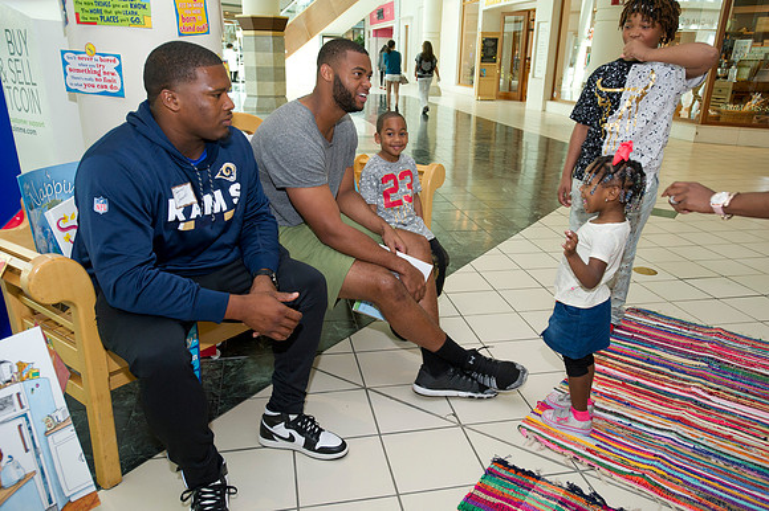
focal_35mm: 26
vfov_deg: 49.5
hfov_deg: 69.4
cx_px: 384
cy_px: 256
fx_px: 555
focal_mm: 26
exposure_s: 1/400
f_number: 4.5
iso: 1250
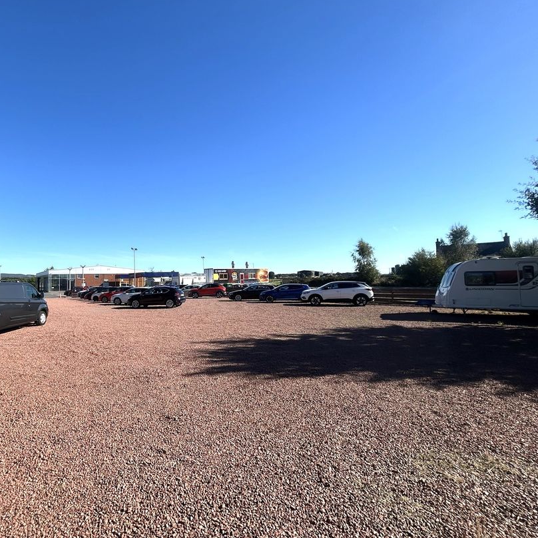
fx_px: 299
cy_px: 262
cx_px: 183
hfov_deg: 81.4
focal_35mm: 17
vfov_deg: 84.0
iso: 32
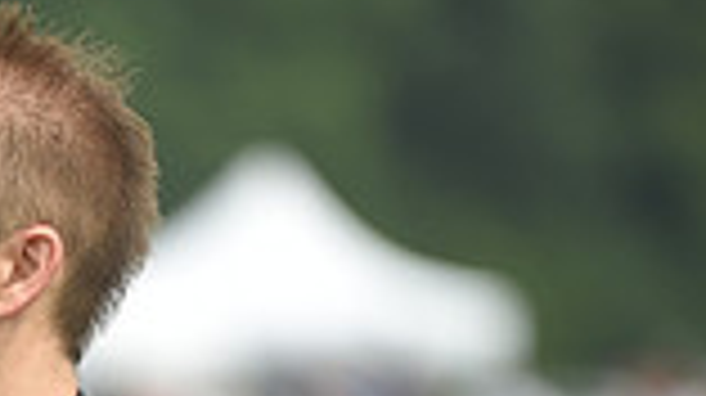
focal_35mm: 773
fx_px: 14458
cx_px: -121
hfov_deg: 2.8
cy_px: 578
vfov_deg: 1.6
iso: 320
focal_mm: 200
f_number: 2.8
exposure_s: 1/2500
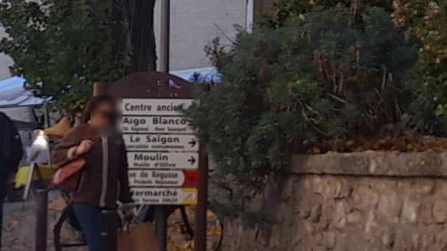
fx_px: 1470
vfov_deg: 9.8
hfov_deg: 17.0
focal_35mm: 124
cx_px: 35
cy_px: 190
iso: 20
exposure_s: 1/137
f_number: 2
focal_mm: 4.6
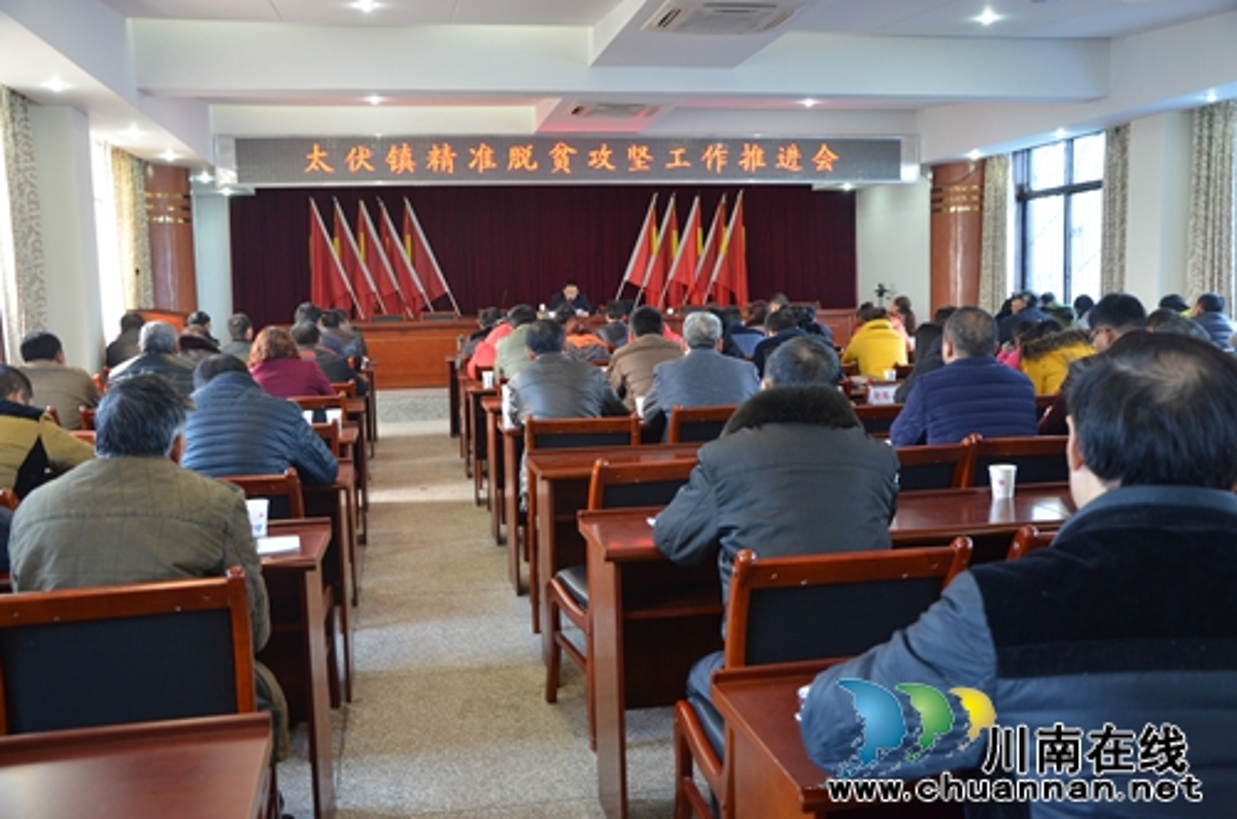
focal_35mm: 33
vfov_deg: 39.8
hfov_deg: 57.3
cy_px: 410
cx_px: 618
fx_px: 1131
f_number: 3.8
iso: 800
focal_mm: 22
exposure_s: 1/40
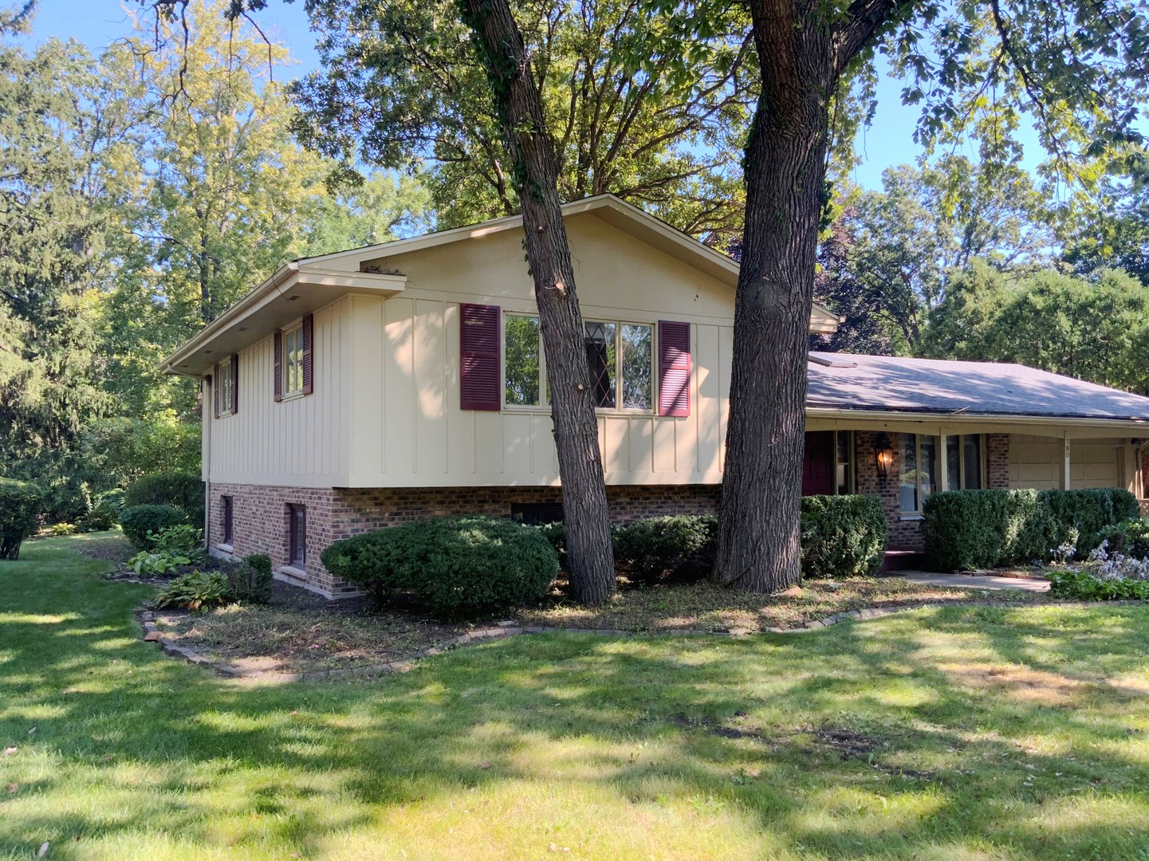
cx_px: 574
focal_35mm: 29
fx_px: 962
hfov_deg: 61.7
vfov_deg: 48.2
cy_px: 430
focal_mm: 3
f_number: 1.8
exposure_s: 1/137
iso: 16
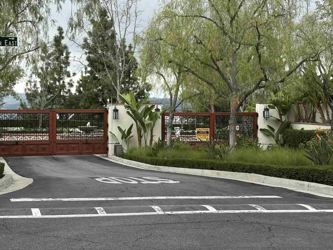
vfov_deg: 23.6
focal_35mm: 62
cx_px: 149
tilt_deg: -0.7
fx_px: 597
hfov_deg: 31.2
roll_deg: +0.0
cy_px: 110
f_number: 1.78
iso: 64
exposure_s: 1/1667
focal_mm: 6.86
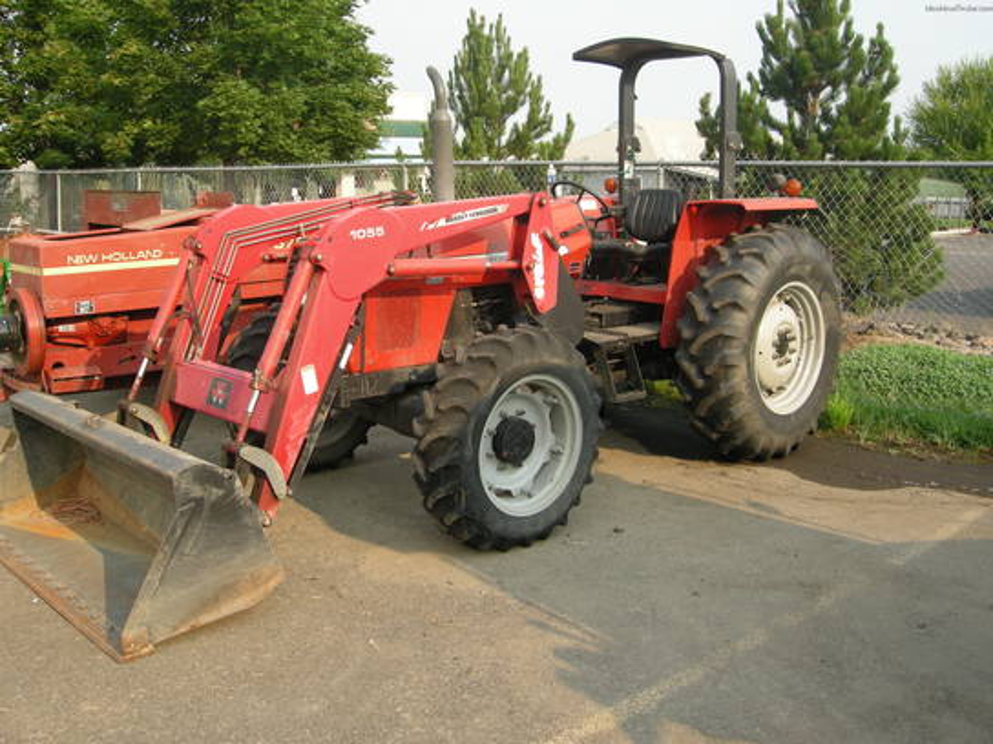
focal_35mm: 36
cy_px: 372
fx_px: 1033
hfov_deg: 51.4
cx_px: 496
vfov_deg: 39.7
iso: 64
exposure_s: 1/138
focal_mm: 7.5
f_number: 4.3
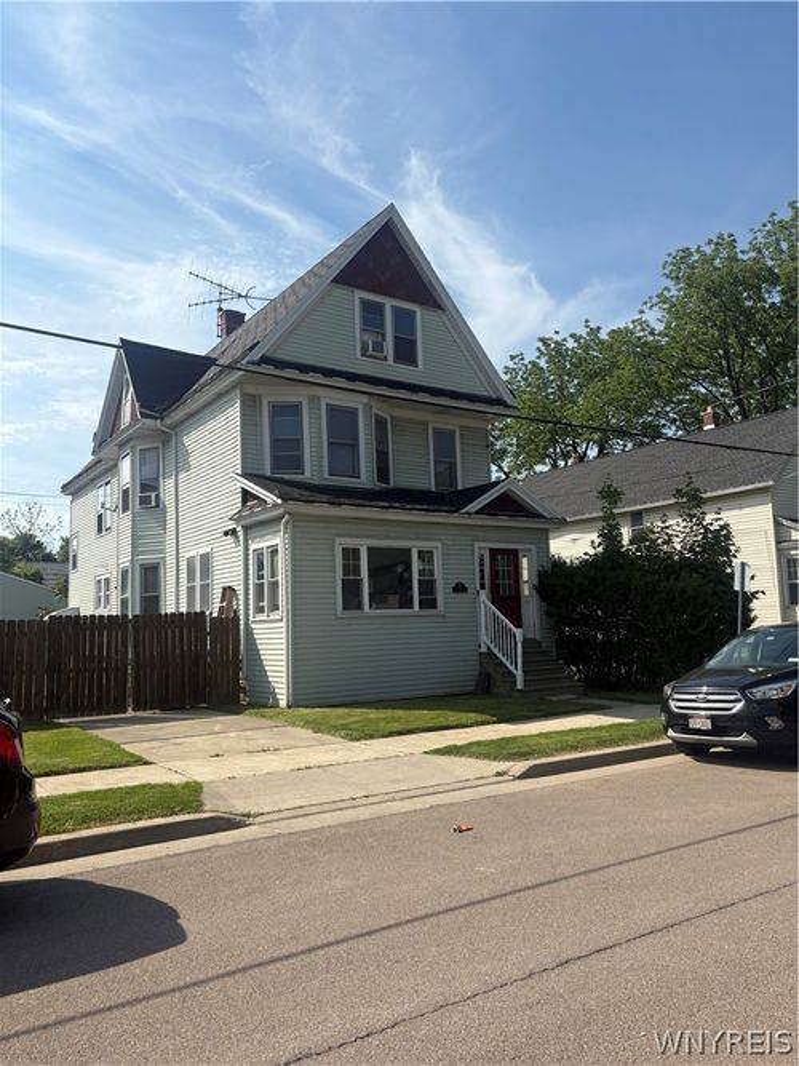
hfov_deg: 53.0
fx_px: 800
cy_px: 533
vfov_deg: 67.3
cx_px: 400
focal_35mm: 26
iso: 50
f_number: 1.6
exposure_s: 1/5348
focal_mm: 5.96
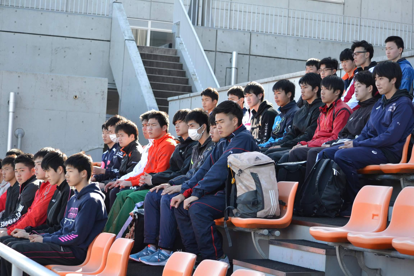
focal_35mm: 82
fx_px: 949
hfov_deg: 24.6
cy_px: 138
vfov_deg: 16.6
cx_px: 207
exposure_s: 1/500
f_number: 4.5
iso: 500
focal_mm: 55
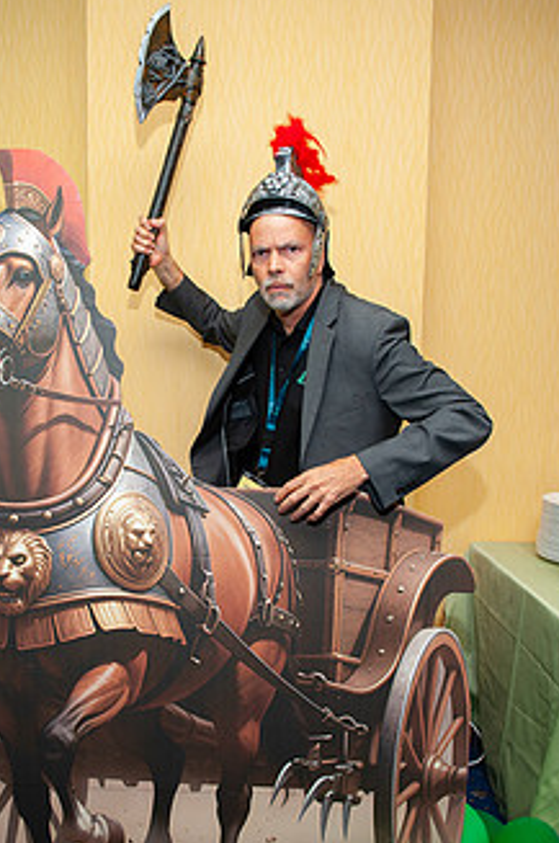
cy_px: 477
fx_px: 771
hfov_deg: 39.5
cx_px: 200
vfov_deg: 57.1
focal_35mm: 33
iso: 640
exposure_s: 1/160
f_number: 5
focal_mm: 24
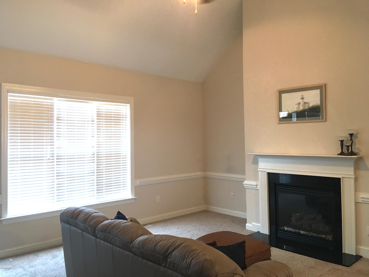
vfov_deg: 48.2
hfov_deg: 61.7
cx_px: 184
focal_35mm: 29
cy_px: 138
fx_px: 309
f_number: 2.2
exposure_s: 1/17
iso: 64
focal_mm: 4.15
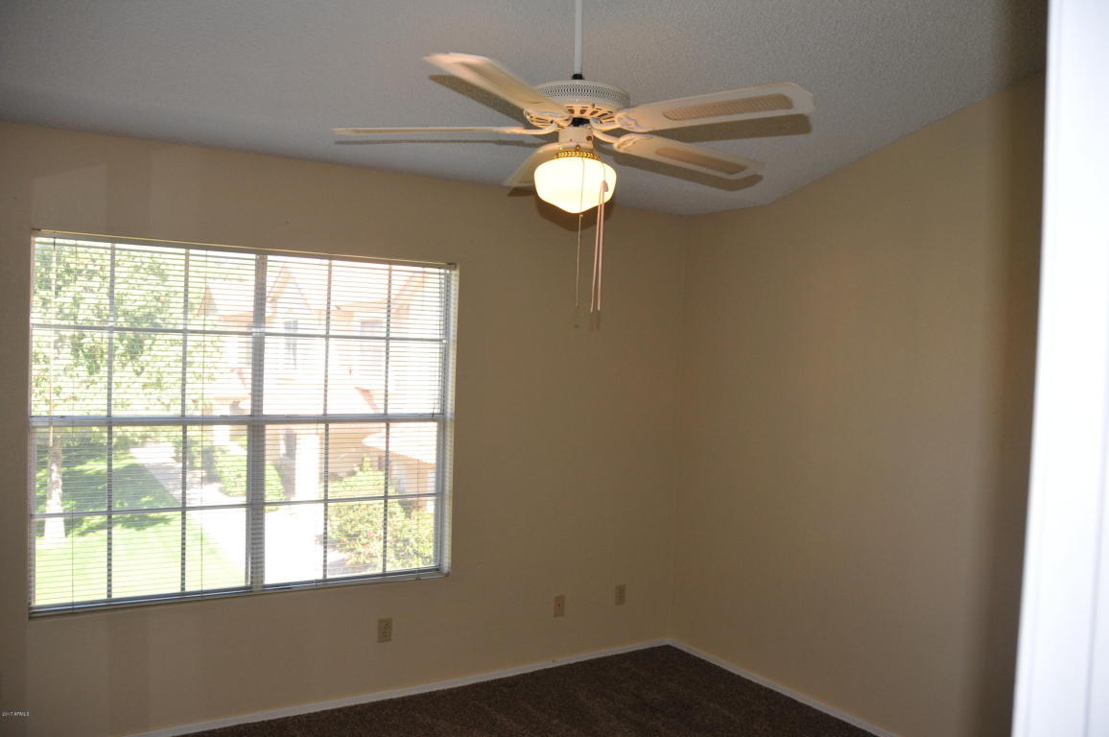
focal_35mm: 27
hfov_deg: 67.4
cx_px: 554
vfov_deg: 47.8
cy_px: 368
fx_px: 831
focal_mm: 18
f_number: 3.5
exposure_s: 1/250
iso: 400
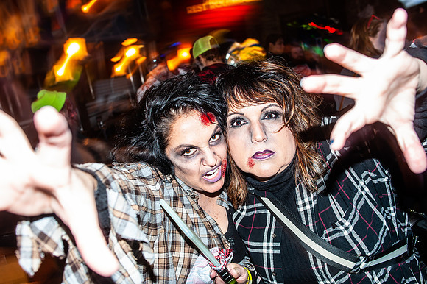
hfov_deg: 62.7
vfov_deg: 44.1
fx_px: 351
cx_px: 217
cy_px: 150
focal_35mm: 30
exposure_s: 1/2
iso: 200
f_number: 5
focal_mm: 28
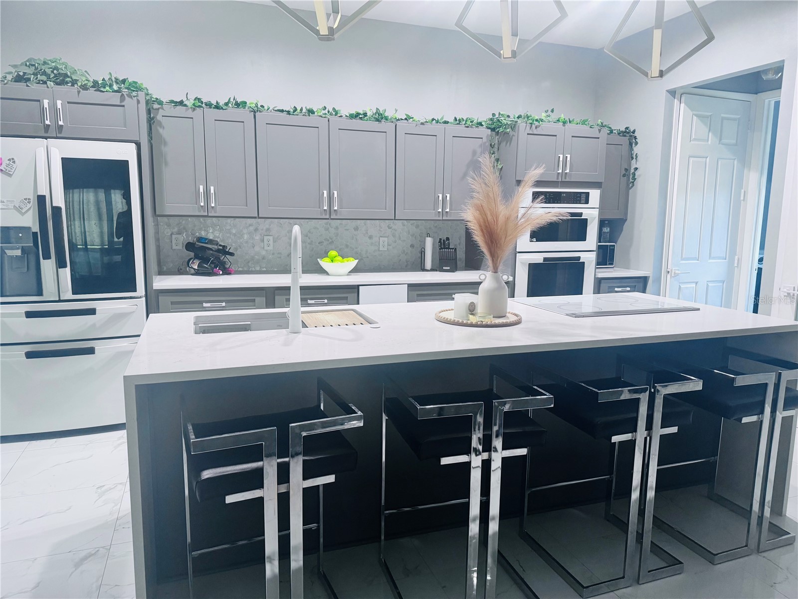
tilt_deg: -9.1
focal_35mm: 24
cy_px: 300
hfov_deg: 71.6
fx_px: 553
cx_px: 399
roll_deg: -0.7
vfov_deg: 56.8
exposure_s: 1/60
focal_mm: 6.76
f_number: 1.78
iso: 320
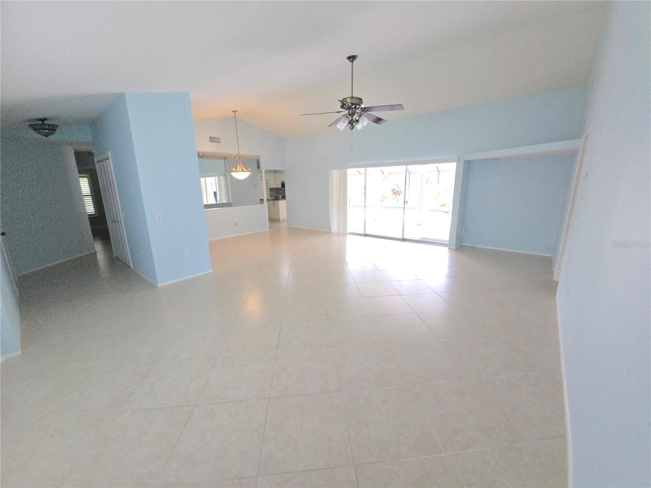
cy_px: 244
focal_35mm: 13
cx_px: 326
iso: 200
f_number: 2.2
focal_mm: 1.7
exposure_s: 1/60
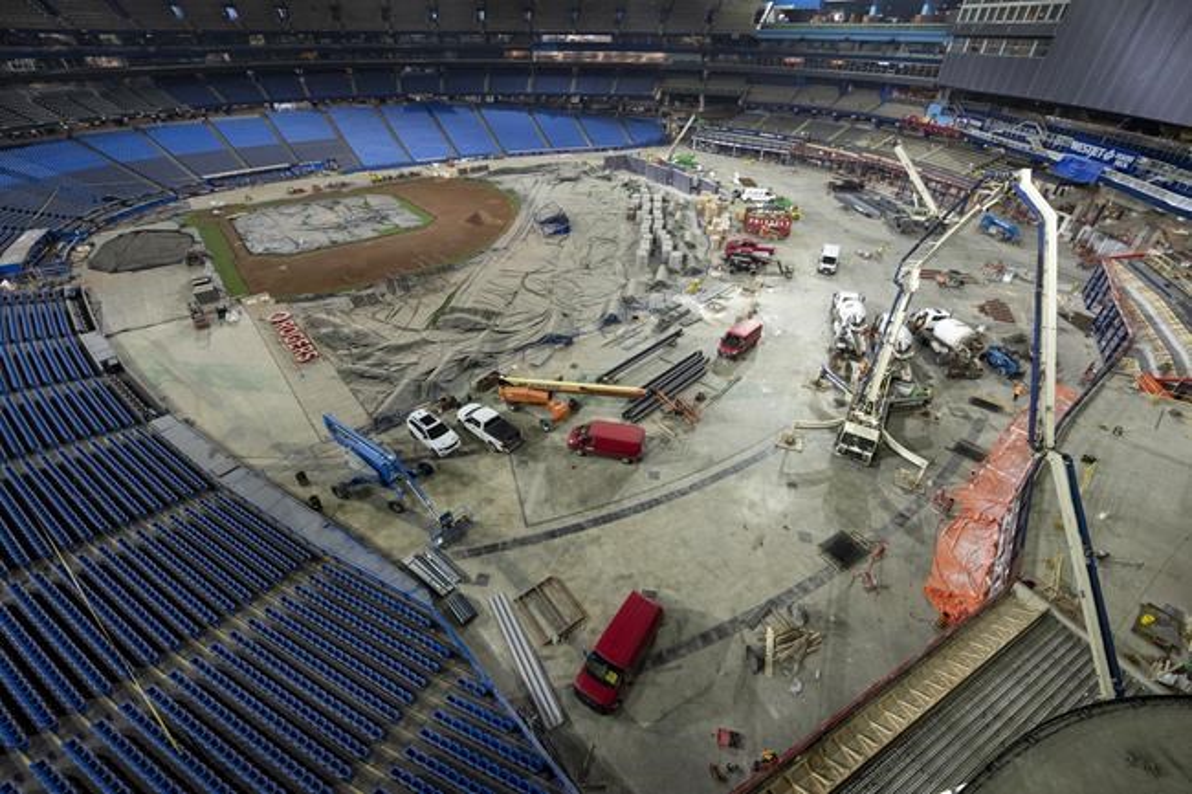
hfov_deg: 100.4
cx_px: 596
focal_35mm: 15
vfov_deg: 77.3
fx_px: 497
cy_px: 397
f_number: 5.6
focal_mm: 15
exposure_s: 1/50
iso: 1250
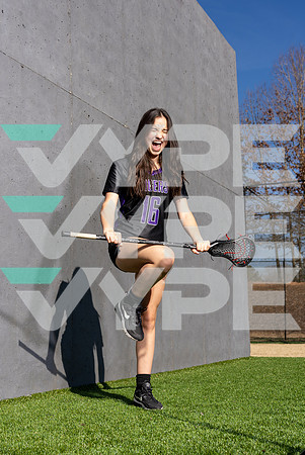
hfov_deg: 27.1
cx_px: 152
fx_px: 634
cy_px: 228
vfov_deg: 39.6
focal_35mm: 50
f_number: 7.1
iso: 64
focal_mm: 50
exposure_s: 1/320
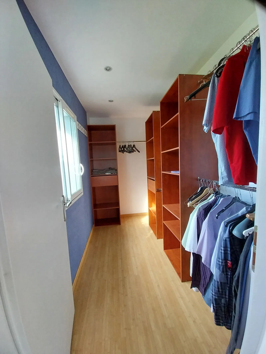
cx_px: 133
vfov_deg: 106.2
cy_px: 177
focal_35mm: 13
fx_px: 133
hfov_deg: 89.9
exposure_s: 1/50
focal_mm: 1.13
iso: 80
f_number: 2.2
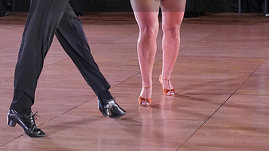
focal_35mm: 115
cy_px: -14
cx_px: 123
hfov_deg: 18.6
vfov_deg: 10.4
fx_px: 820
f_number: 4
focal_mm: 64
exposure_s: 1/400
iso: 2000
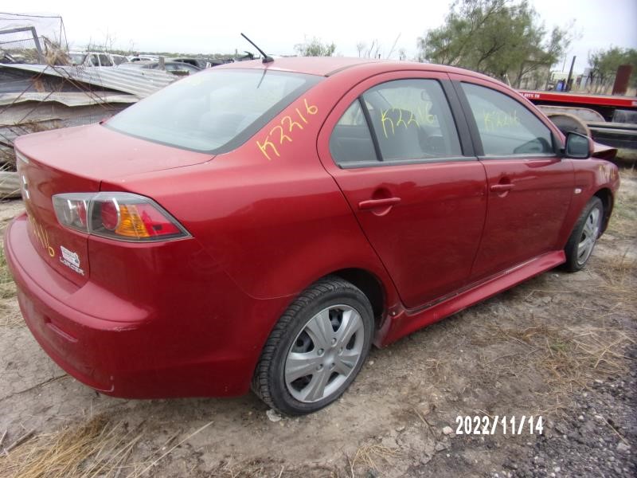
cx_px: 318
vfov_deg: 56.8
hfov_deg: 71.6
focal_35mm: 24
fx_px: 442
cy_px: 239
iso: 80
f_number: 3.3
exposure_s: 1/110
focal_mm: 4.3
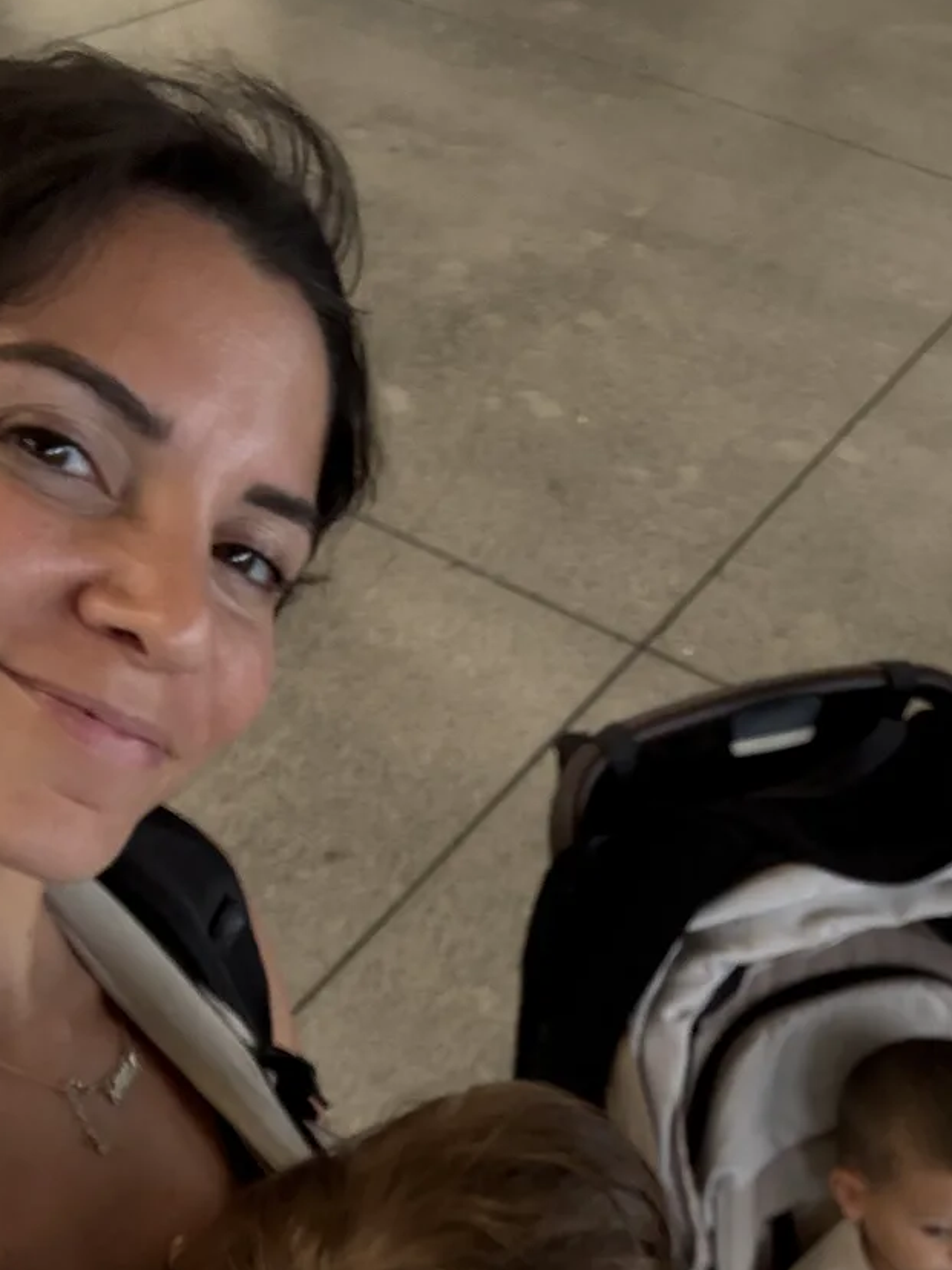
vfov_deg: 43.8
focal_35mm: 40
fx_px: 1467
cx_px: 619
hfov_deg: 35.7
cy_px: 1077
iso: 250
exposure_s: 1/60
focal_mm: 2.69
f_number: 1.9
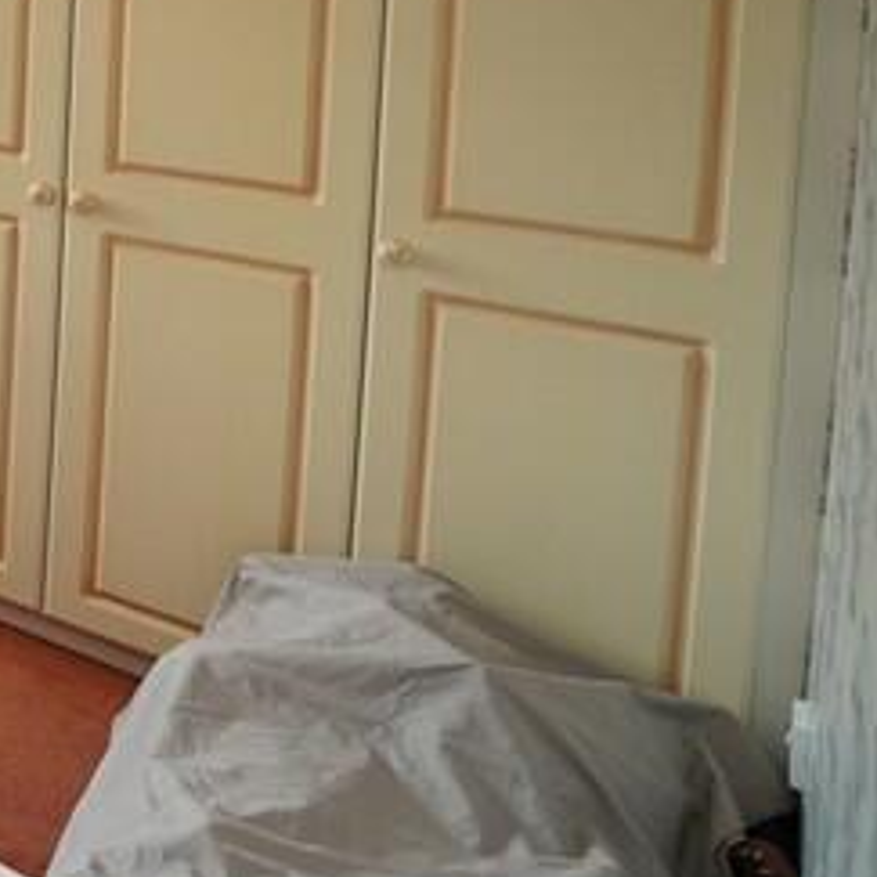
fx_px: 1233
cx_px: -762
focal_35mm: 43
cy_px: -34
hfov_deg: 21.3
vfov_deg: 34.9
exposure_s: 1/160
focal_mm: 12
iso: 1000
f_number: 4
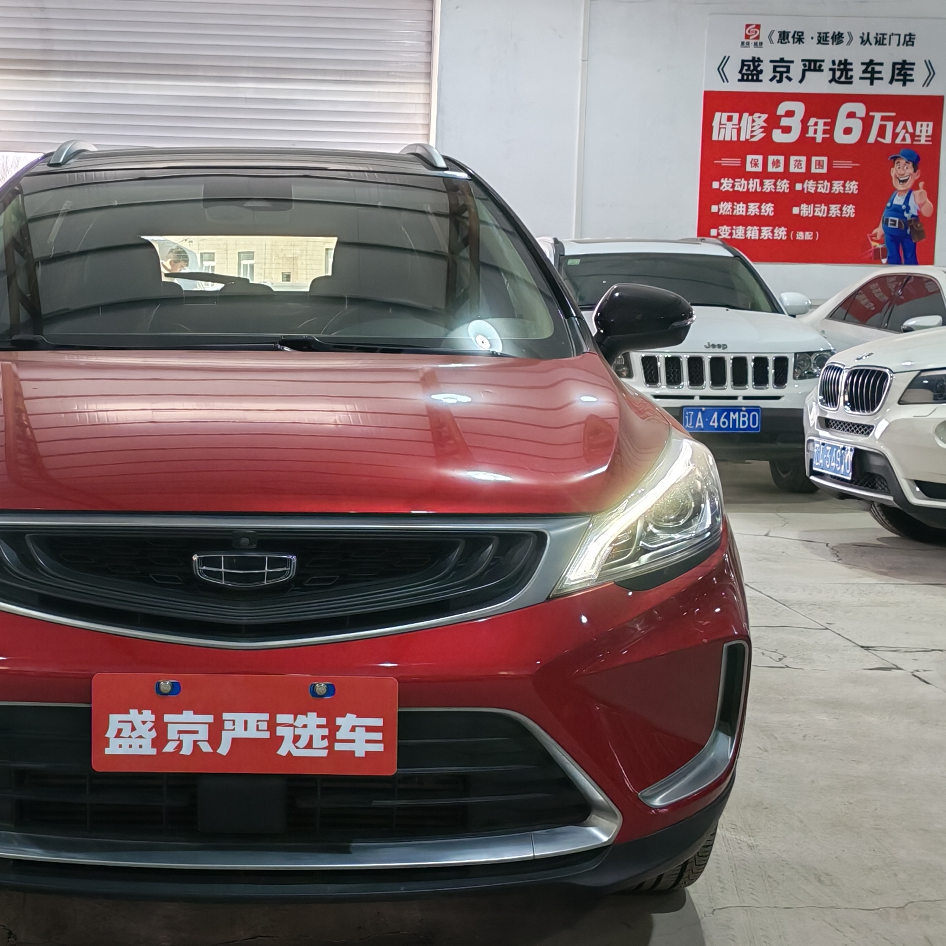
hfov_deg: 30.0
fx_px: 1731
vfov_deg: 30.5
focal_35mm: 56
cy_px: 535
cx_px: 222
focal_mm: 5.52
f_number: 1.95
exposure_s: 1/100
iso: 80
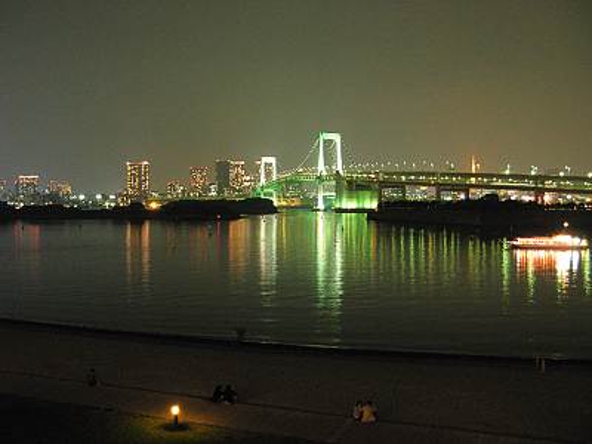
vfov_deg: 37.7
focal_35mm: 38
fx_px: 650
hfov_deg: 49.0
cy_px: 222
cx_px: 296
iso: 400
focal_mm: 6.3
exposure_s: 1/1.3
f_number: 2.9
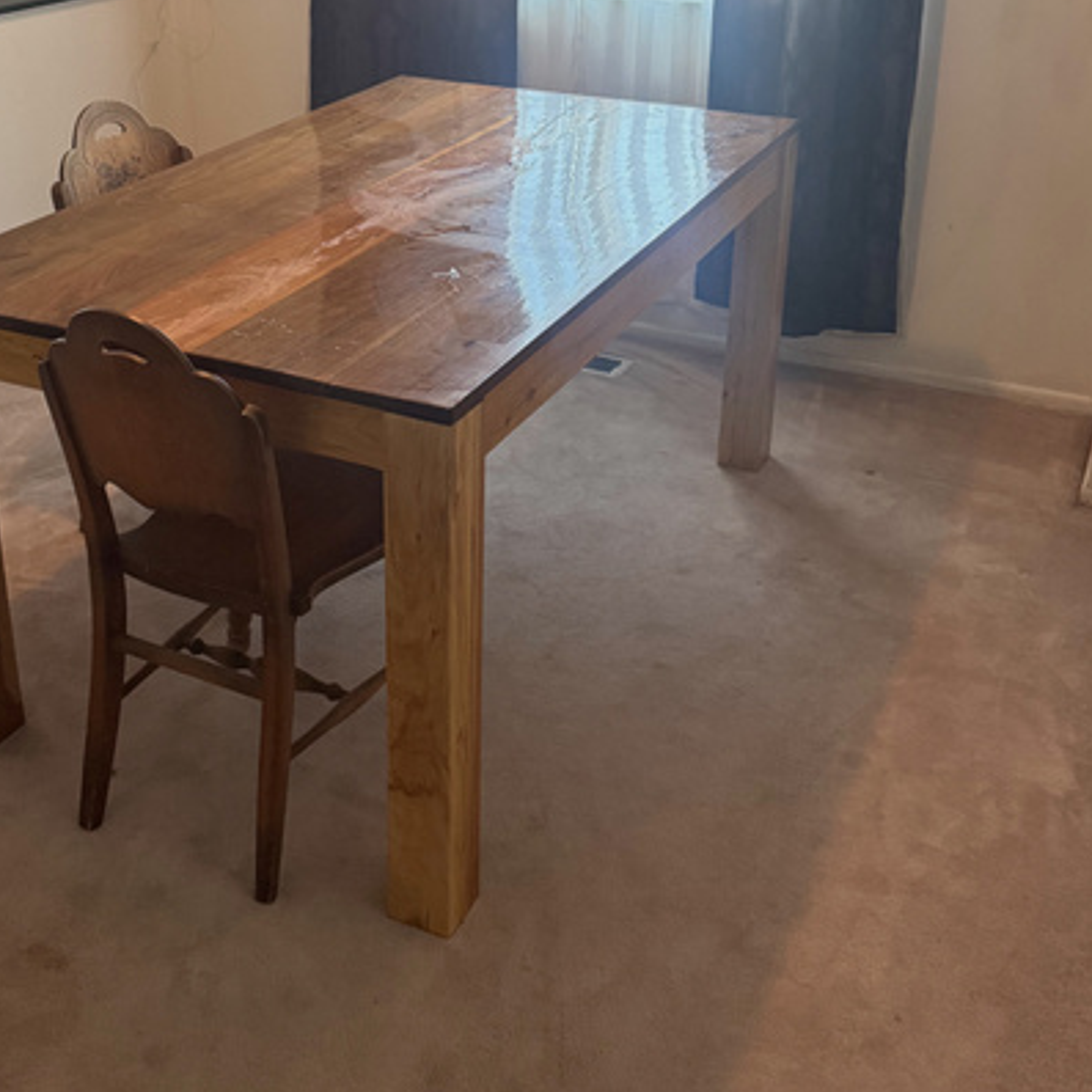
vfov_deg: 39.9
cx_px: 446
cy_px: 286
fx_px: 1463
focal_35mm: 41
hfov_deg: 40.8
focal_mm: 6.76
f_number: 1.78
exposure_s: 1/60
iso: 400
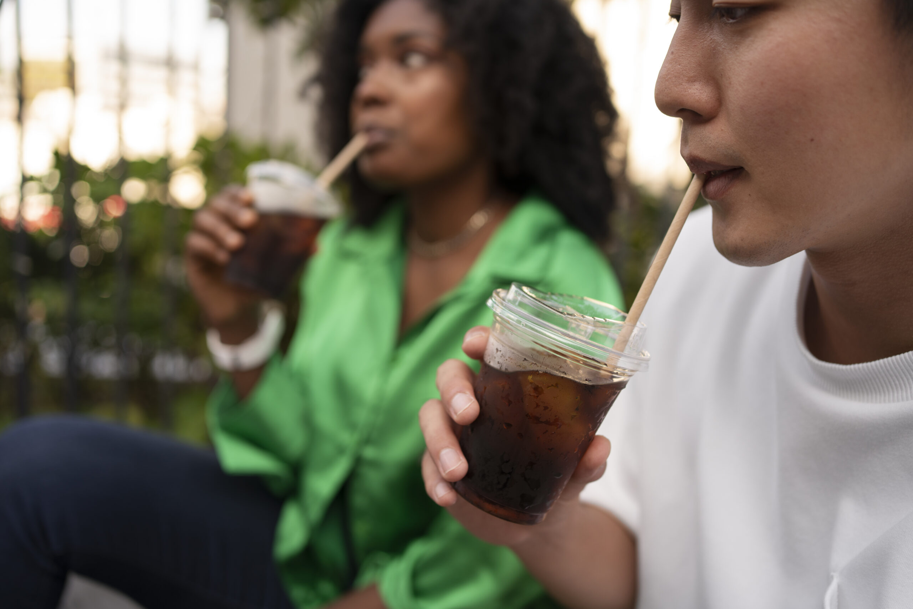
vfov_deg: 37.9
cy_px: 304
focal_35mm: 35
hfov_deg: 54.4
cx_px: 456
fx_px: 888
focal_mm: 35
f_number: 2.8
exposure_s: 1/320
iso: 160
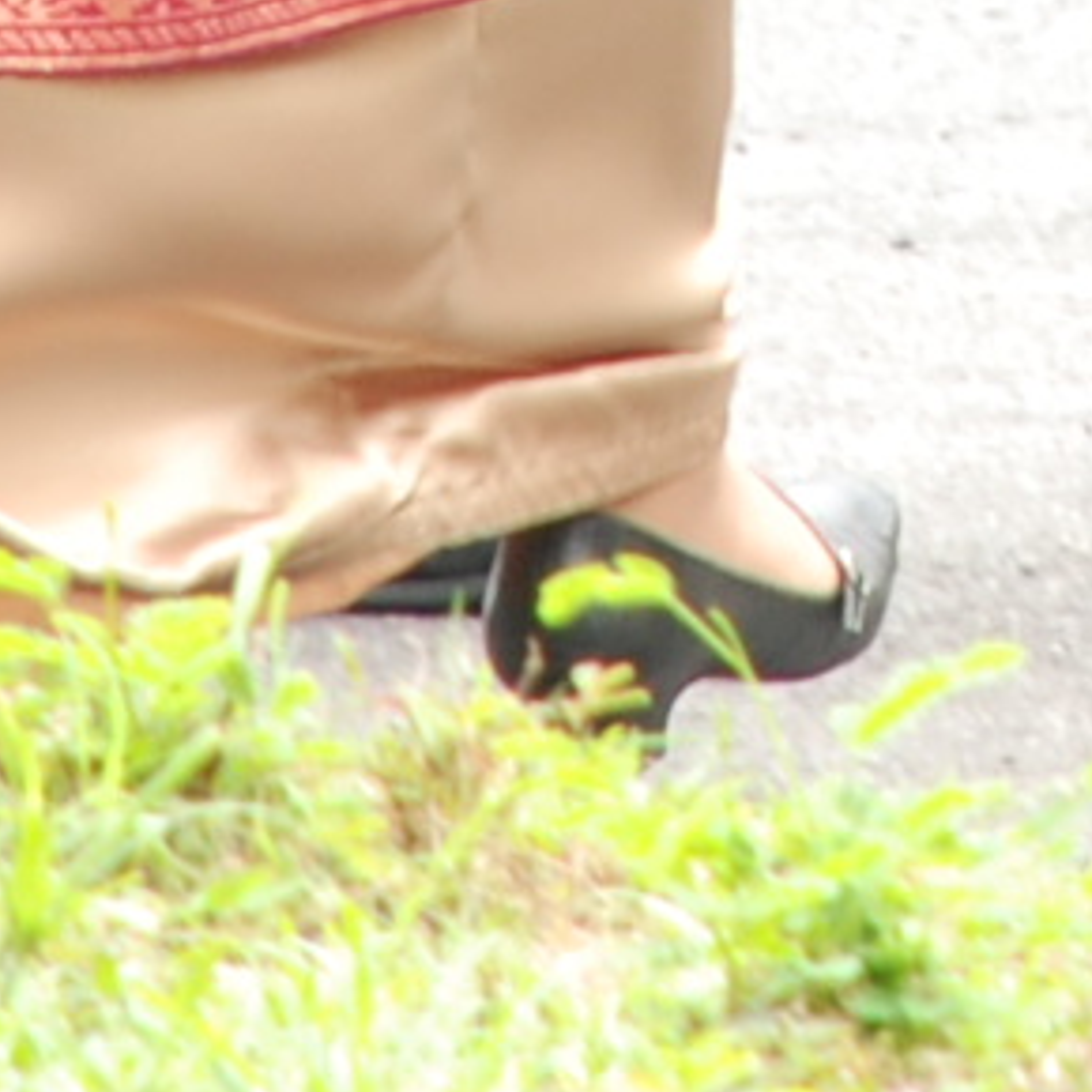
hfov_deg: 1.0
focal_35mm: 1721
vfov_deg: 1.0
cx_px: 1687
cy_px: -2436
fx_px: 61432
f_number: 6.3
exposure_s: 1/60
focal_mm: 135
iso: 200
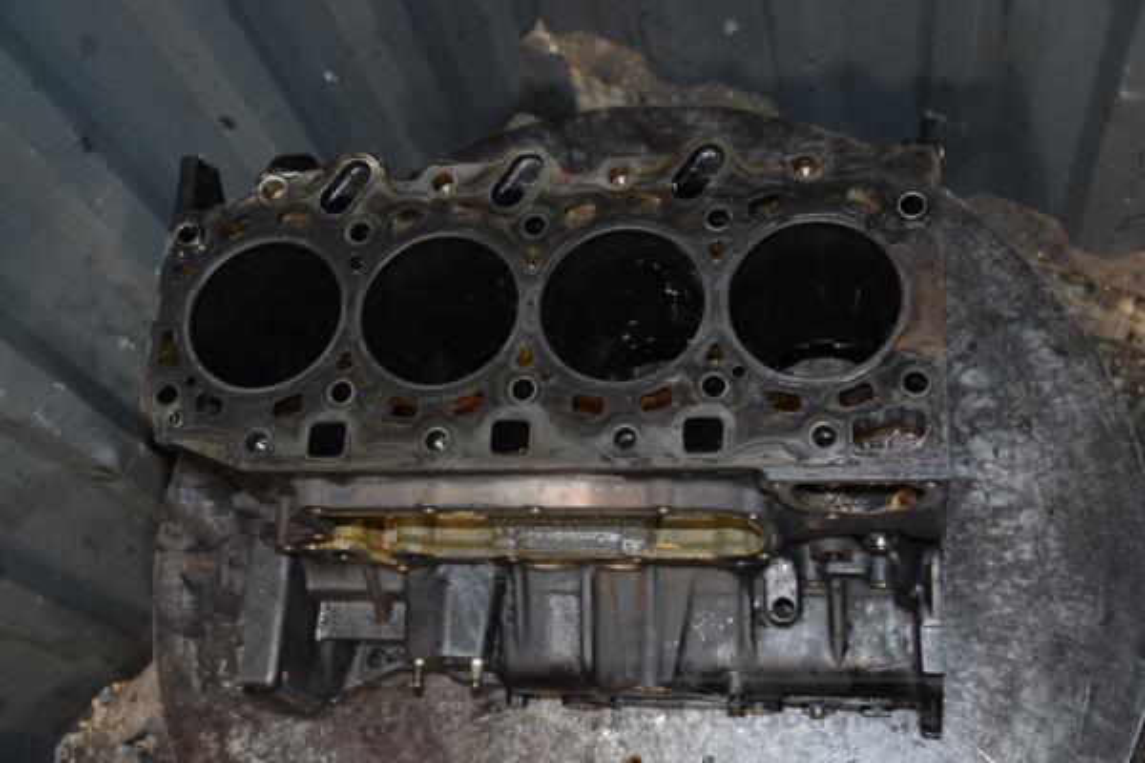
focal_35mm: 48
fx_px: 1527
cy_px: 382
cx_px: 572
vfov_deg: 28.1
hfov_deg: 41.1
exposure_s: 1/60
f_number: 5
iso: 800
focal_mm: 32
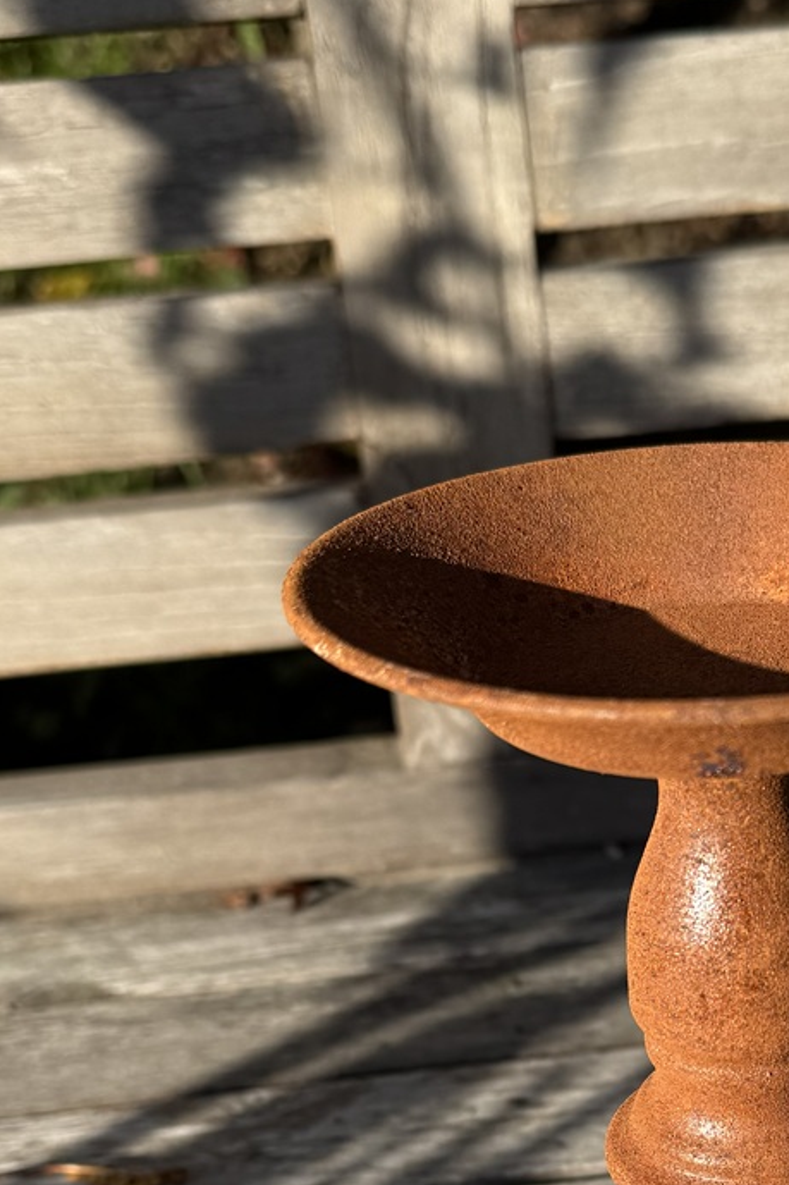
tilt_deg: -31.6
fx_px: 1908
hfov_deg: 22.9
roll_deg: +1.4
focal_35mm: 58
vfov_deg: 32.8
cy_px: 1053
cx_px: 672
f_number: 1.78
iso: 80
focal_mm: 6.76
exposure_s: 1/2174
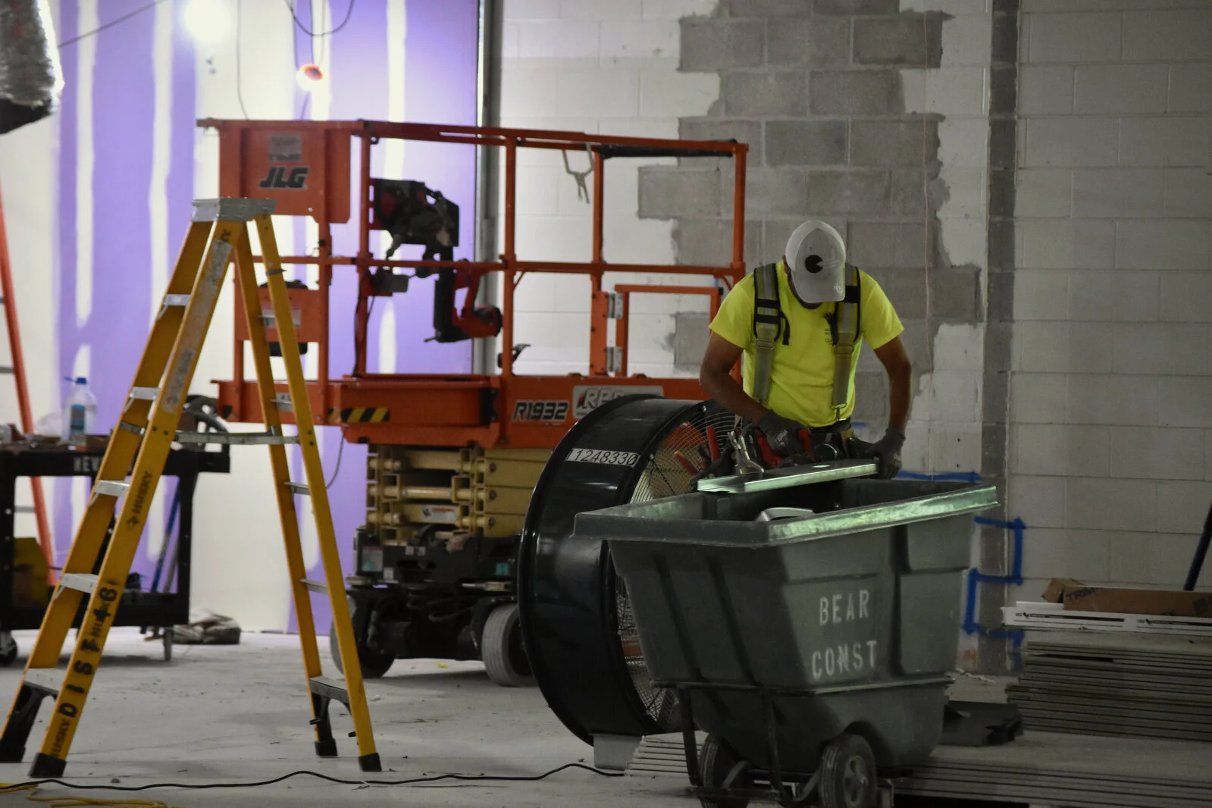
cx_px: 606
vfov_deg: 7.9
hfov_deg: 11.8
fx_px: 5858
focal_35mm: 174
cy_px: 404
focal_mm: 116
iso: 3200
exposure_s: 1/60
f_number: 4.8
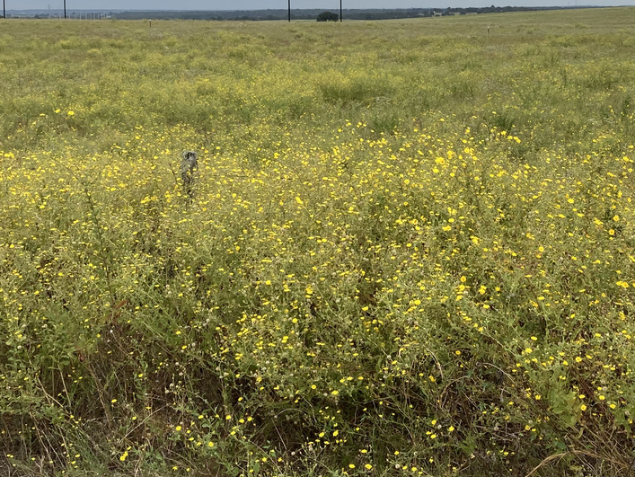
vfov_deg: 25.3
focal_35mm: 57
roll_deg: -1.0
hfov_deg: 33.6
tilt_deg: -5.8
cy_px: 98
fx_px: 1046
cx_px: 384
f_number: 1.8
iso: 20
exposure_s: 1/1675
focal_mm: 3.99
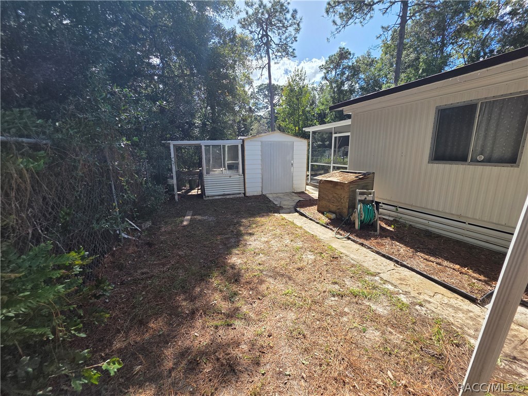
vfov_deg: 89.9
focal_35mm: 13
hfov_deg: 106.2
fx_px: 198
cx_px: 264
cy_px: 198
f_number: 1.9
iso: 40
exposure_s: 1/1195
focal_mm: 2.2
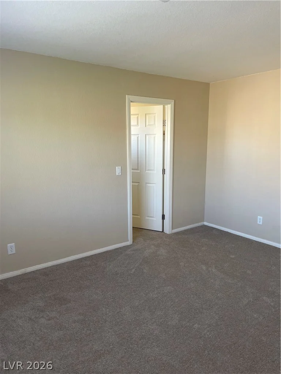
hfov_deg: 53.1
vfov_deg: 67.3
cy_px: 187
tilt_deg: -9.2
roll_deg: +0.7
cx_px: 140
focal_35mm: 26
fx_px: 281
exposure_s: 1/121
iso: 100
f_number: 1.6
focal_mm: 4.2
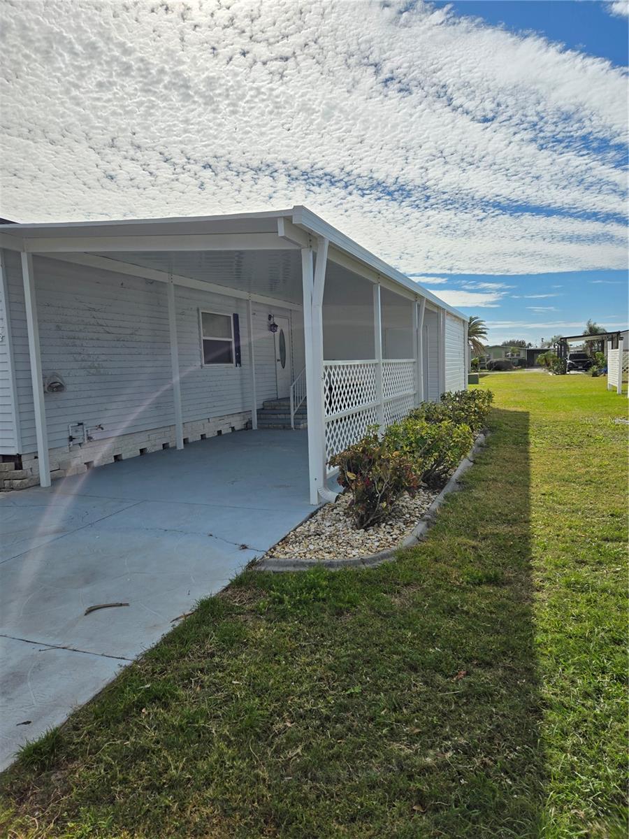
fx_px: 557
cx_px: 314
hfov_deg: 58.9
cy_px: 420
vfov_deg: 73.9
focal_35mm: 23
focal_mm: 5.4
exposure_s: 1/5543
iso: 25
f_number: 1.8
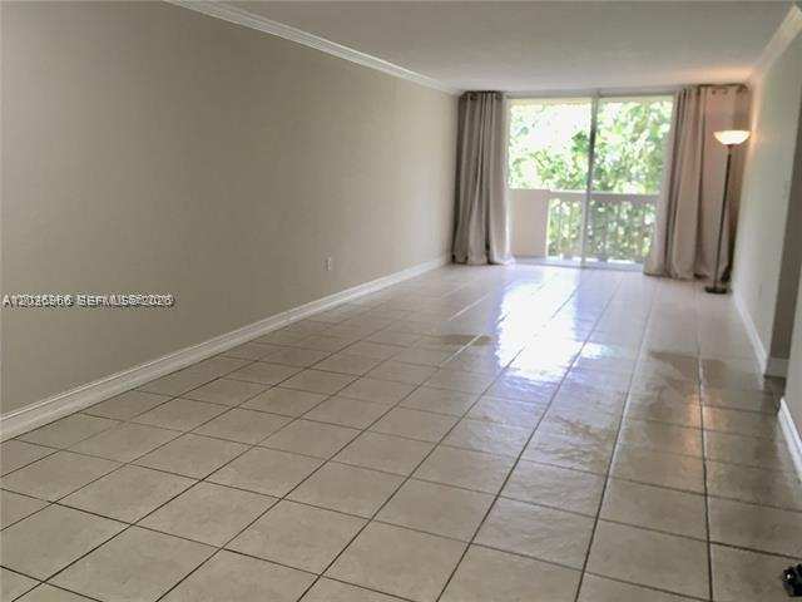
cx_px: 401
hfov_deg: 61.7
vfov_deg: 48.2
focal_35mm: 29
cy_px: 301
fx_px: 672
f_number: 2.2
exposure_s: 1/30
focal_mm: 4.15
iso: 25
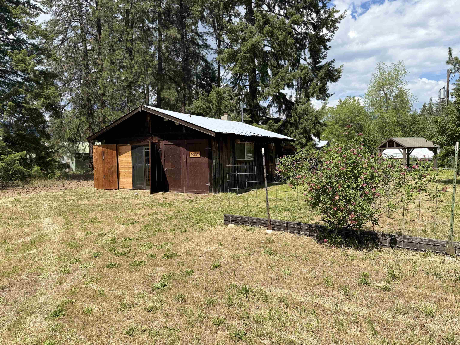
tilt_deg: -2.6
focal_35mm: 24
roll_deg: +1.9
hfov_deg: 71.6
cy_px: 172
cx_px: 230
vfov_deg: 56.8
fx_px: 319
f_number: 1.78
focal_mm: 6.76
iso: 80
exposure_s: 1/4167
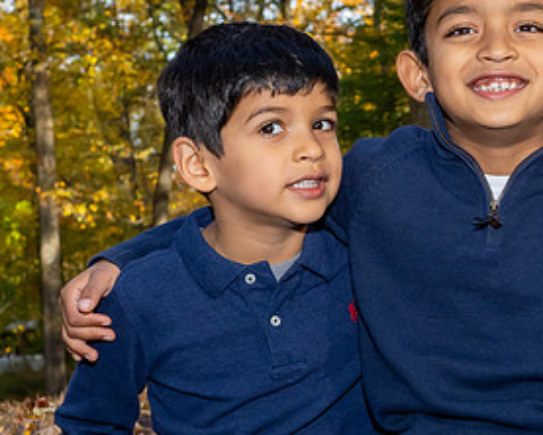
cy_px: 227
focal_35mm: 137
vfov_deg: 11.3
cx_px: 467
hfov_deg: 13.9
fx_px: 2203
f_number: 8
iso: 800
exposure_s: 1/250
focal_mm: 38
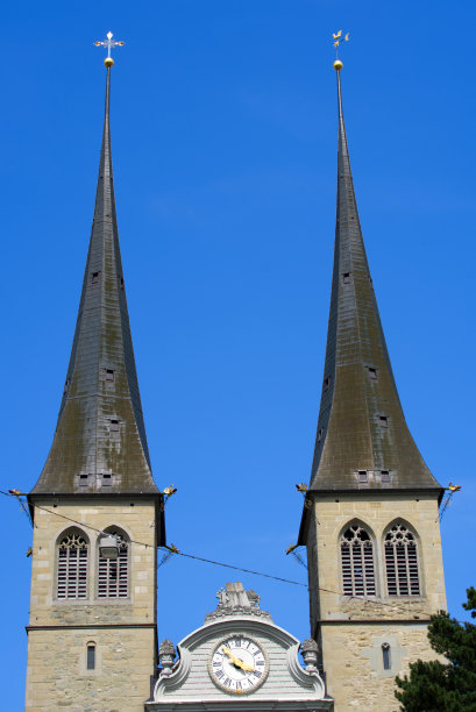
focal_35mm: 70
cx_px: 238
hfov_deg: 19.5
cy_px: 356
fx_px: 1386
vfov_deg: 28.8
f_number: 5.6
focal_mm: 70
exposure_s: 1/640
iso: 100
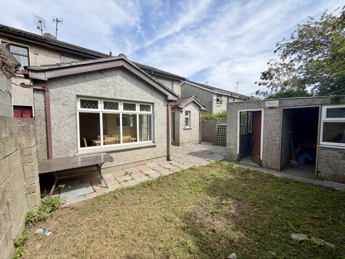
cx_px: 172
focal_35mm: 14
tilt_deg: -2.7
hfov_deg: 102.1
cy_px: 130
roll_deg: +0.7
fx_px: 140
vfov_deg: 85.7
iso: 20
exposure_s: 1/770
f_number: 2.2
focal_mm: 2.22
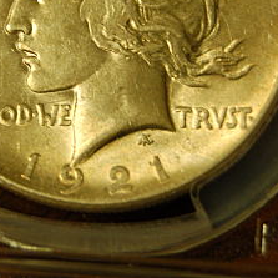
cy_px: 43
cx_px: 96
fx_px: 1617
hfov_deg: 9.8
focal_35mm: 178
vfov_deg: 9.8
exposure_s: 1/13
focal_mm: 52
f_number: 5.6
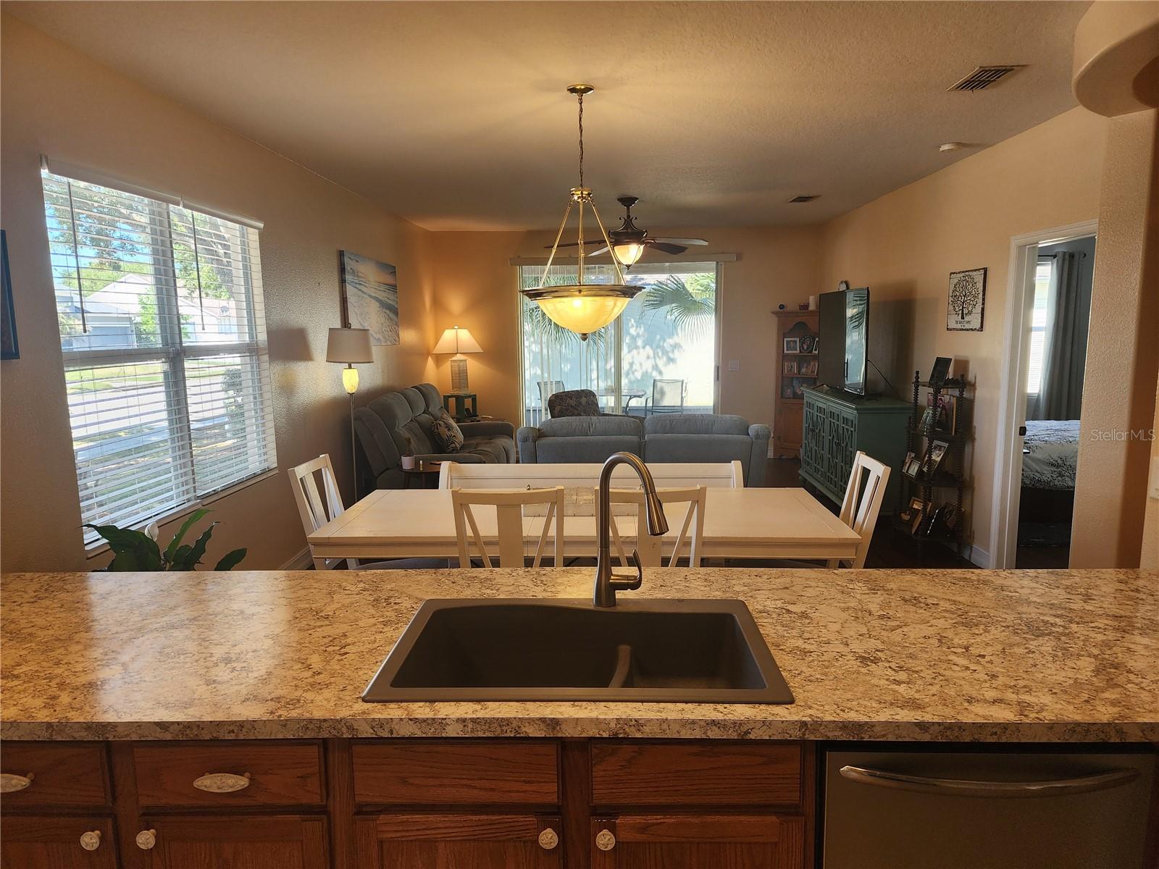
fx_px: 770
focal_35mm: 23
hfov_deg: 73.9
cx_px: 580
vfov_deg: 58.9
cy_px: 434
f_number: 1.8
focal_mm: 6.4
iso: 64
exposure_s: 1/120
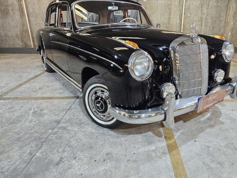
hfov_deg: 67.0
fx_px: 178
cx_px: 133
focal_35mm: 26
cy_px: 82
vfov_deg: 53.0
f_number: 1.8
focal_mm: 5.4
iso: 800
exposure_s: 1/120
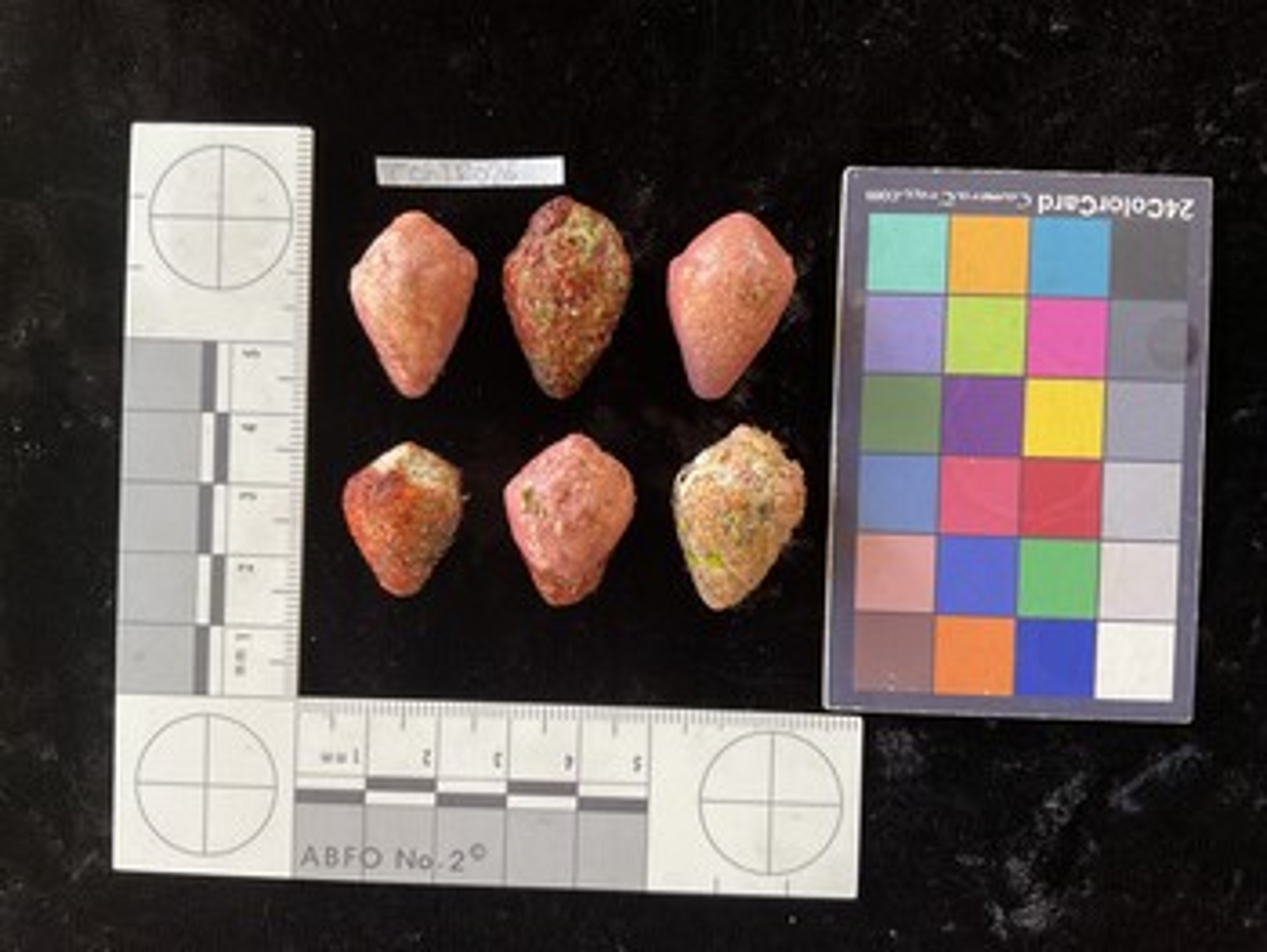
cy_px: 476
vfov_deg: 48.3
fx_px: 1062
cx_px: 634
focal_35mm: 29
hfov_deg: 61.6
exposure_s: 1/60
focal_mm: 3
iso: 80
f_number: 1.8
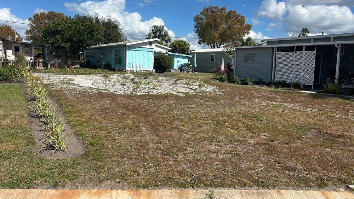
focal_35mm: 29
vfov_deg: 40.1
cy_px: 86
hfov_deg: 66.0
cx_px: 181
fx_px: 272
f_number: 1.5
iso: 50
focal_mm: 5.7
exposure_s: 1/6211
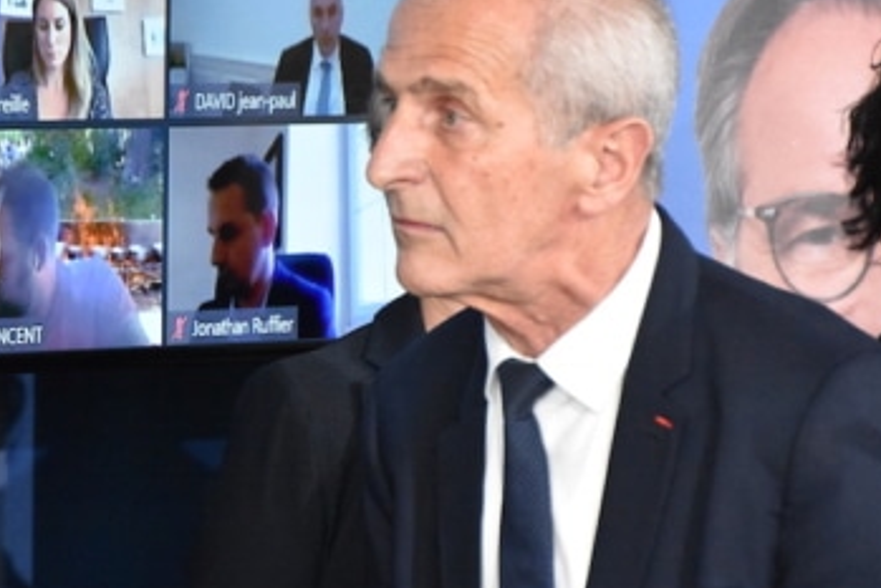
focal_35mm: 400
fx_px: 9789
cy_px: 283
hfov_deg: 5.1
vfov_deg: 3.4
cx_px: 179
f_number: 6
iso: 5600
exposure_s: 1/250
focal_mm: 155
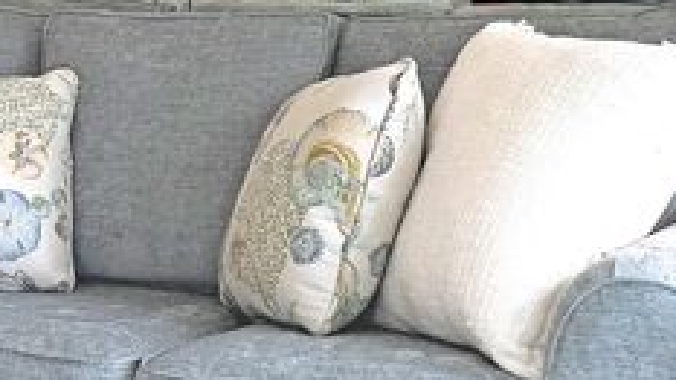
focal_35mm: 115
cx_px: -174
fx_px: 2061
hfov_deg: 17.6
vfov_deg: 10.5
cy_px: 38
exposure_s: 1/120
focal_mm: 6.76
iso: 80
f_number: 1.78
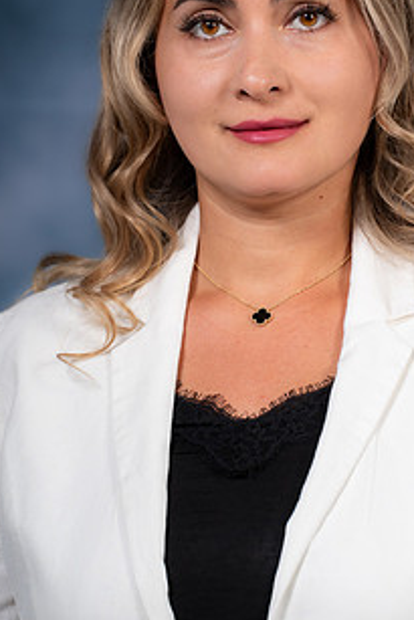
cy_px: 236
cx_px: 258
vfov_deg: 7.8
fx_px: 4549
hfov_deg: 5.2
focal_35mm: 264
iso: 320
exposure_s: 1/200
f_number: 5.6
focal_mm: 180
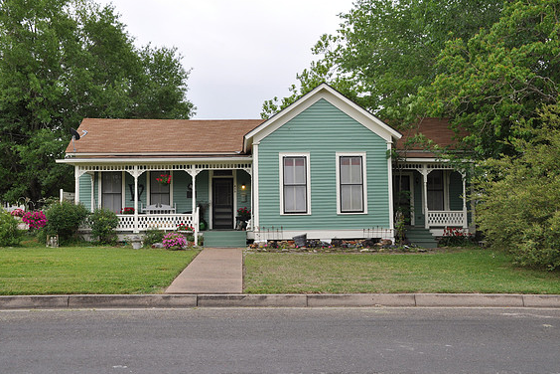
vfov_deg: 35.9
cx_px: 282
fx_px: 576
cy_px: 185
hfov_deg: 51.9
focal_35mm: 37
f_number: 9
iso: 200
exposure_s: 1/80
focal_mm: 24
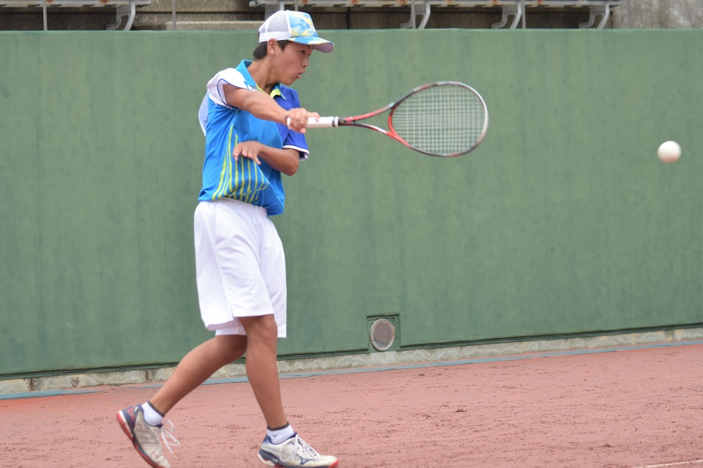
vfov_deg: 9.9
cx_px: 352
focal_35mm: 138
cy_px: 234
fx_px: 2694
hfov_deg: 14.9
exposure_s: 1/1600
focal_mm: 92
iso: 400
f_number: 4.5
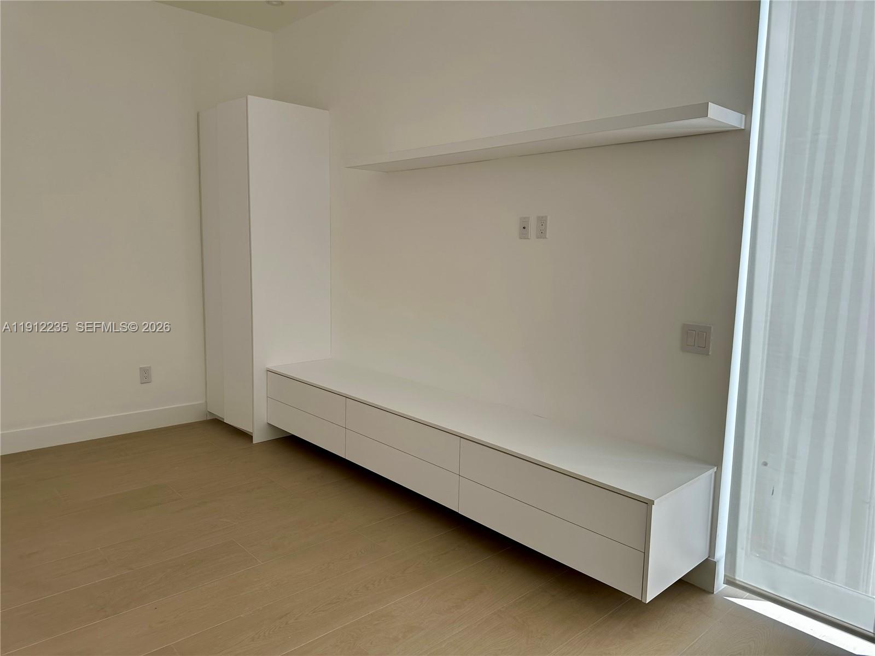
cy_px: 328
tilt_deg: -6.1
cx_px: 438
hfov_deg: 71.6
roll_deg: -0.5
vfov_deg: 56.8
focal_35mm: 24
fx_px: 607
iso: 64
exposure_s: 1/189
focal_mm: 6.86
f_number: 1.78
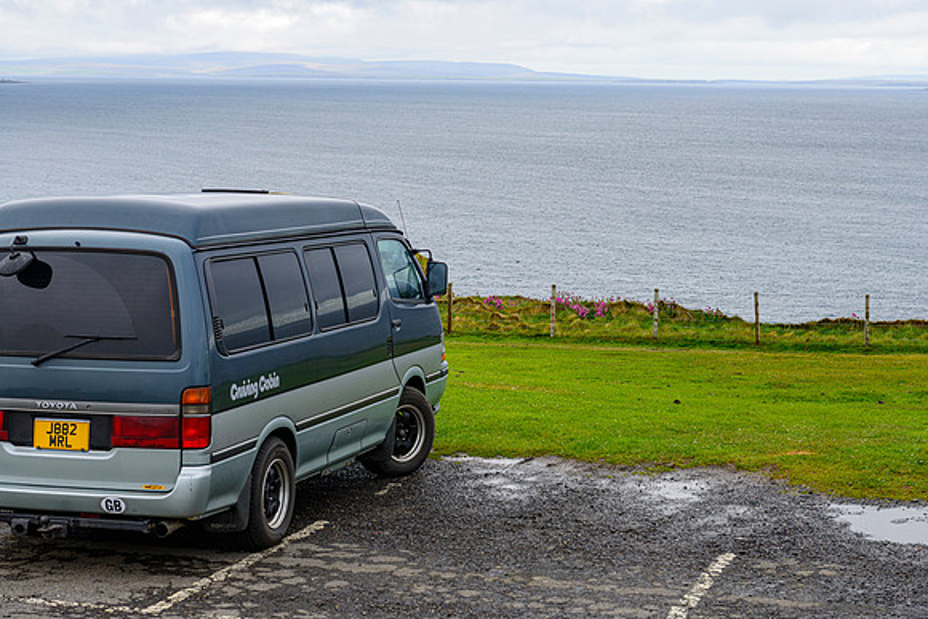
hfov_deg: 27.1
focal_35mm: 75
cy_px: 310
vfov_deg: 18.3
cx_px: 495
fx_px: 1927
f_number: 8
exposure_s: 1/160
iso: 200
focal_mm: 70
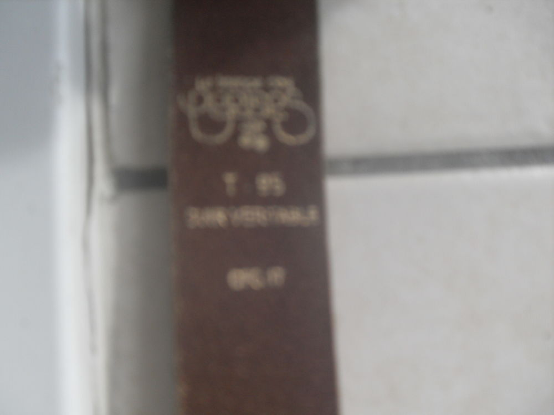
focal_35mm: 37
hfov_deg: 50.1
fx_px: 592
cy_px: 208
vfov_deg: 38.7
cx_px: 277
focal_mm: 6.3
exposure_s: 1/45
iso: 80
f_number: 8.9
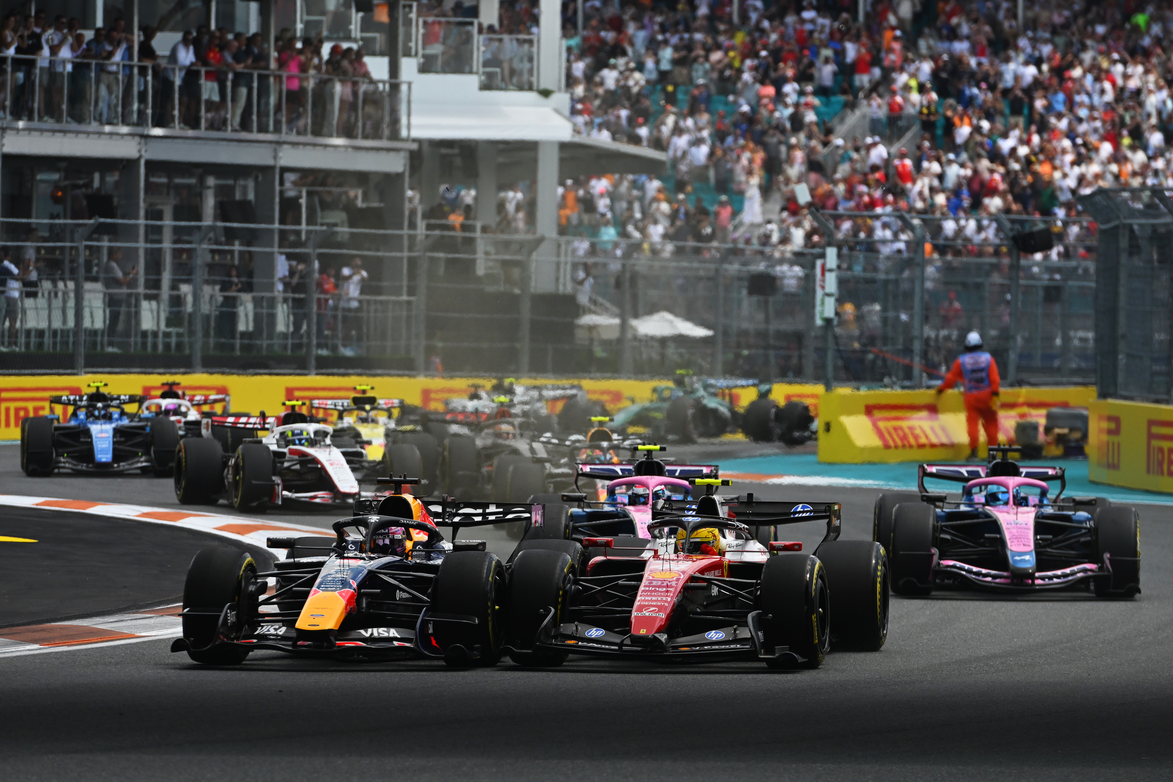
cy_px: 391
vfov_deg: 4.6
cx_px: 586
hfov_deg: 6.9
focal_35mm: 300
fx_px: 9772
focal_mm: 200
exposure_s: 1/2500
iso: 250
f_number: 4
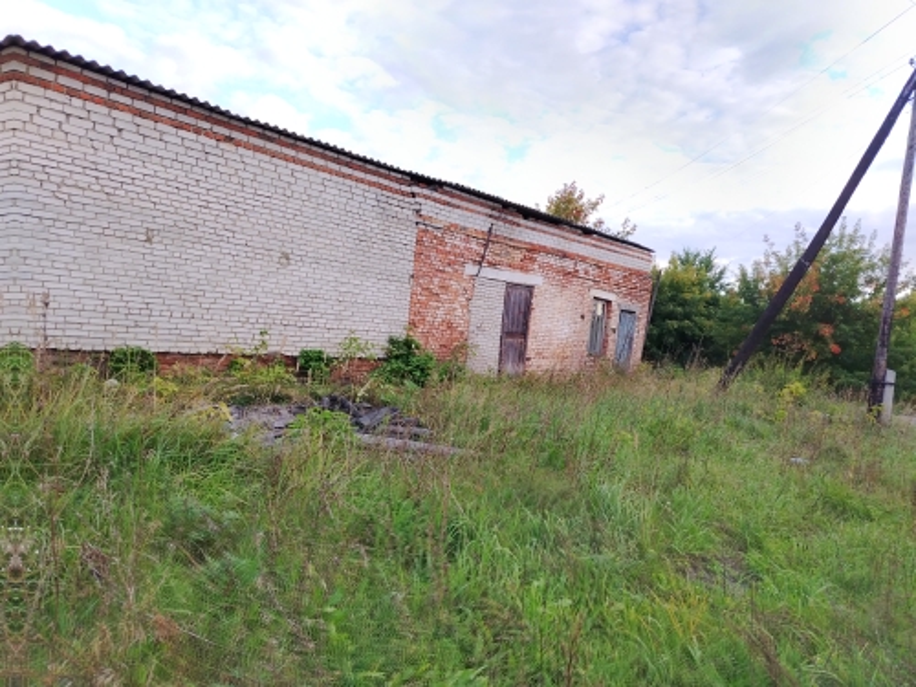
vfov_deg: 56.8
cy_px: 344
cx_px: 458
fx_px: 635
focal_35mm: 24
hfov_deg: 71.6
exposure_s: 1/900
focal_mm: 5.25
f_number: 1.75
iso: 509
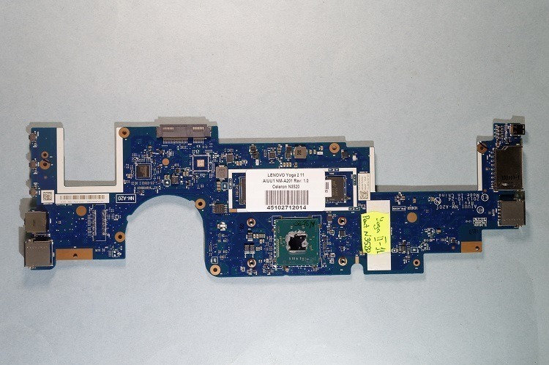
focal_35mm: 36
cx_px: 274
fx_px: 548
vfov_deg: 36.8
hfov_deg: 53.2
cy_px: 182
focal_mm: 24
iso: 100
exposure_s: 1/6
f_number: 8
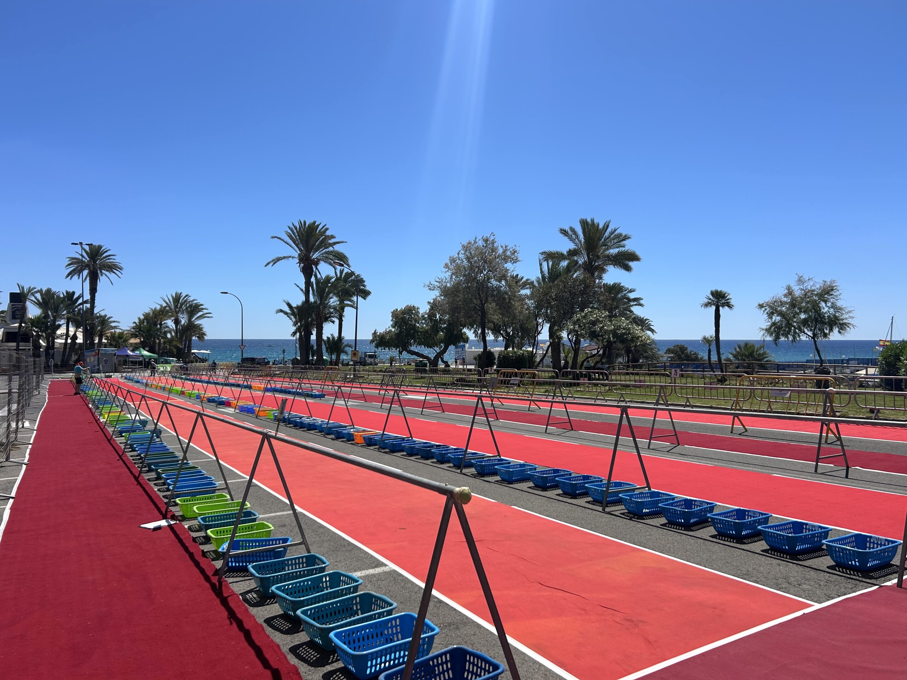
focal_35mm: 26
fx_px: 681
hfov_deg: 67.3
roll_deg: -0.3
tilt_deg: -1.1
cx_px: 454
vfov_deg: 53.1
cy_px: 340
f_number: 1.5
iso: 50
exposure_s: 1/6993
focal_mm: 5.7
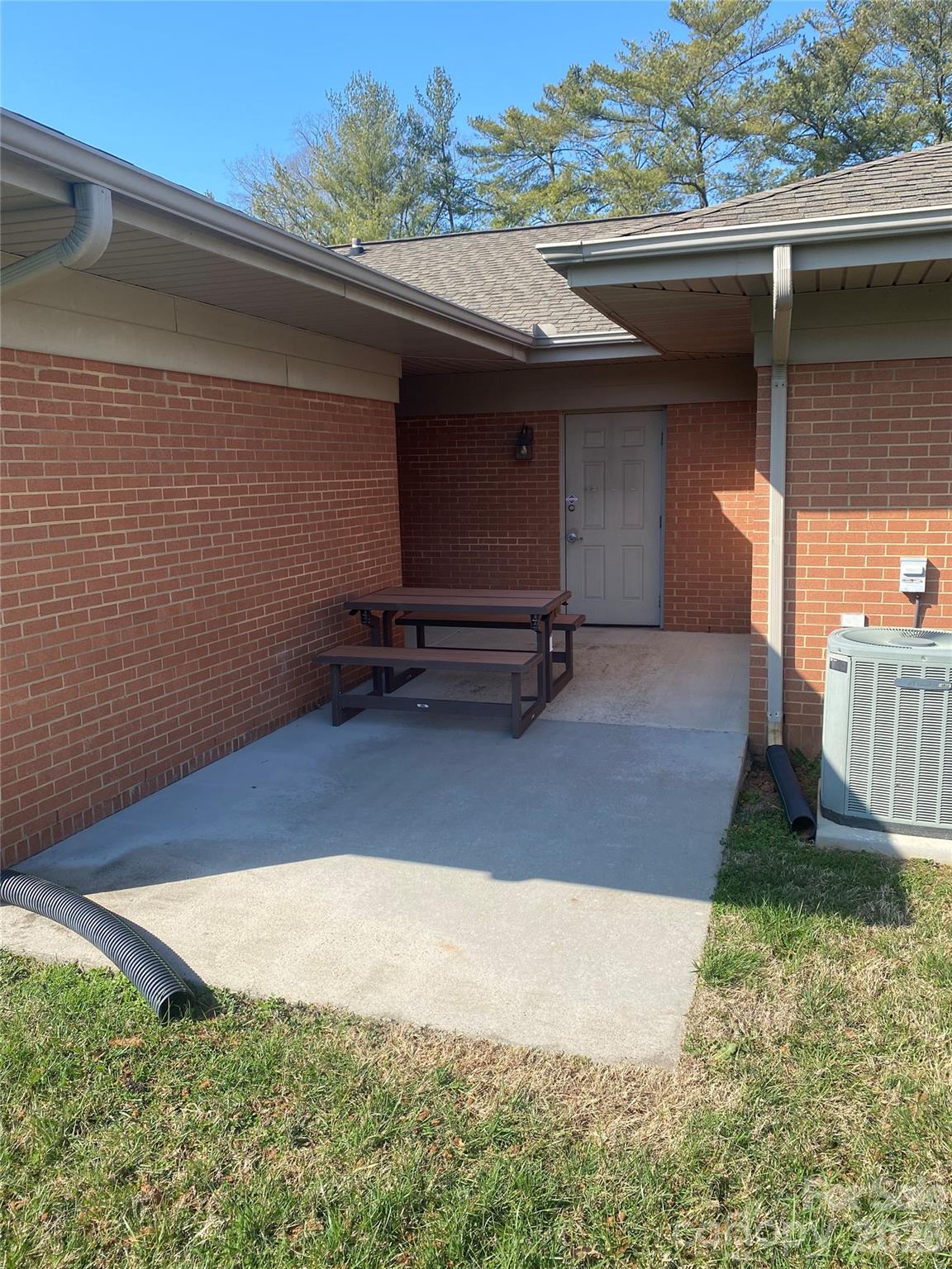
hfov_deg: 53.1
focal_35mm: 26
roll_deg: +0.9
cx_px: 476
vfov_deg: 67.3
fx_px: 953
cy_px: 634
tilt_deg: -9.3
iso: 32
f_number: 1.8
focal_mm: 4.25
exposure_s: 1/1206
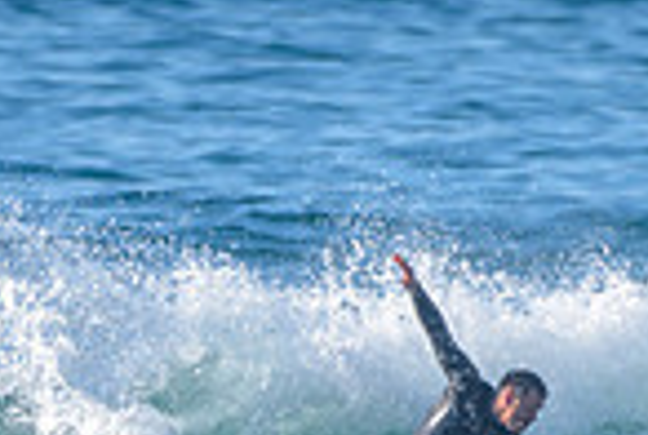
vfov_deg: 0.6
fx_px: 43793
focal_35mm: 2428
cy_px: 513
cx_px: 398
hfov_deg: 0.8
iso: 250
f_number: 5.6
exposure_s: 1/2000
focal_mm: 500
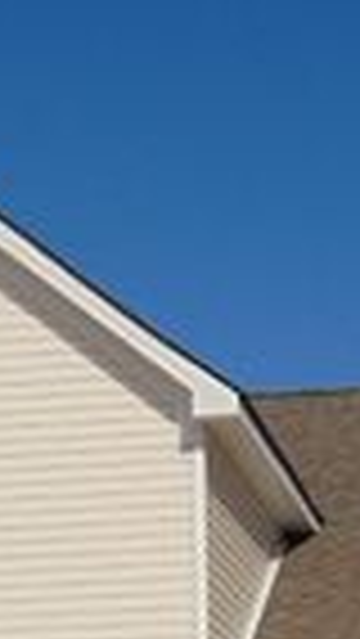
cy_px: 691
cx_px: 130
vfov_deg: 14.0
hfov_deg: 8.1
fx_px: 2543
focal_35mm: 150
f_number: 8.5
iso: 80
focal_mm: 6.9
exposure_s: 1/500
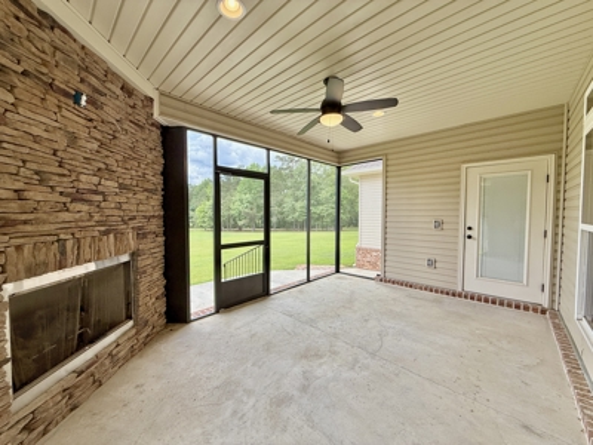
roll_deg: +0.0
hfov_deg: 102.1
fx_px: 240
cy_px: 222
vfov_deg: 85.7
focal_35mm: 14
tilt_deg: -1.7
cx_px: 296
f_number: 2.2
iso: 64
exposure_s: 1/408
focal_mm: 2.22
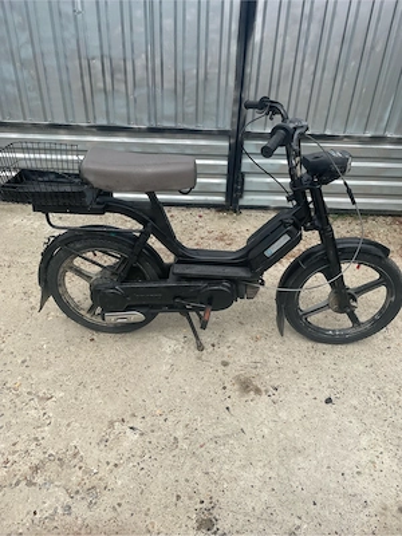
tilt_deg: -32.2
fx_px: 403
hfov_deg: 53.1
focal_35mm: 26
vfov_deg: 67.3
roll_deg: -2.9
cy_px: 268
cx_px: 201
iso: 50
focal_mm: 4.2
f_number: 1.6
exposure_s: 1/2257
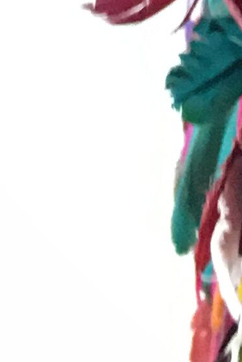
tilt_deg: +9.9
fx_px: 2185
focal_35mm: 217
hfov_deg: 6.0
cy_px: -685
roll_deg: +5.5
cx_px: 611
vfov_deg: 8.2
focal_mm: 4.15
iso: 100
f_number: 2.2
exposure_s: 1/8
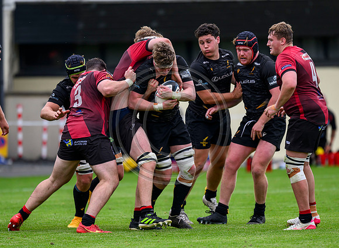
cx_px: 146
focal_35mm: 629
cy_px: 122
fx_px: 6103
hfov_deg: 3.2
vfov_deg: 2.3
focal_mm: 560
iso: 500
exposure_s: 1/1600
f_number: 4
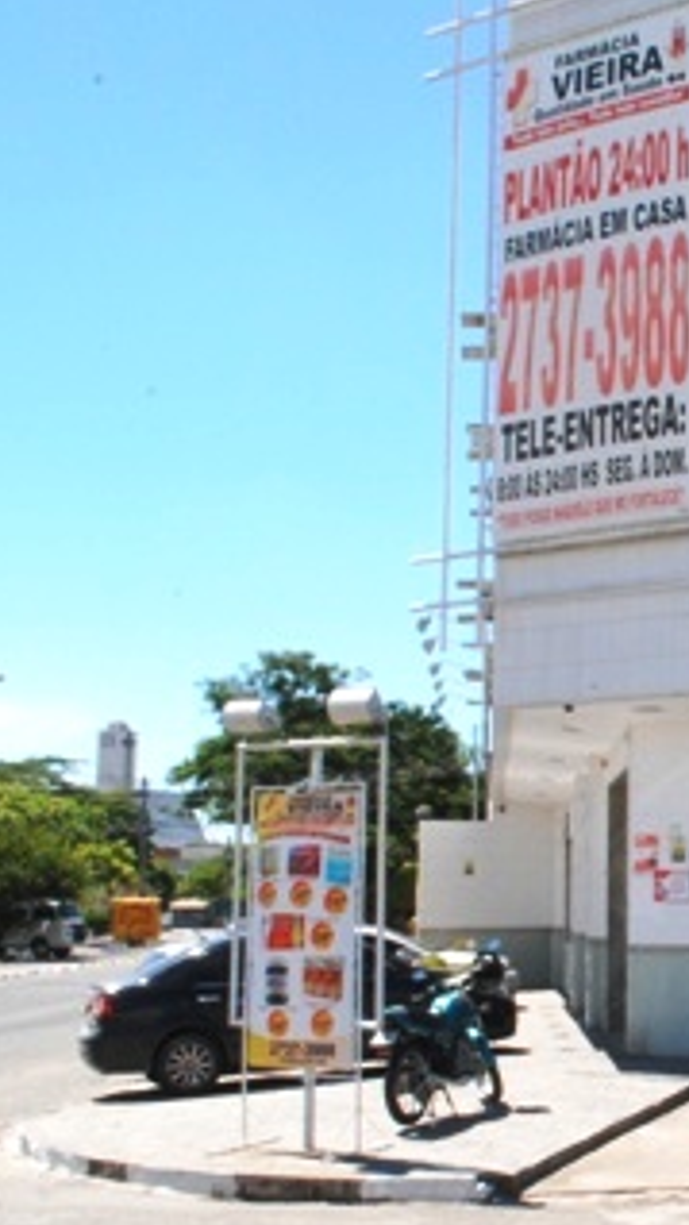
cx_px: 901
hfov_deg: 19.4
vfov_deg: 36.6
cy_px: 682
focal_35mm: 57
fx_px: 1850
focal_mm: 18
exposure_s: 1/100
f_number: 22
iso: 800
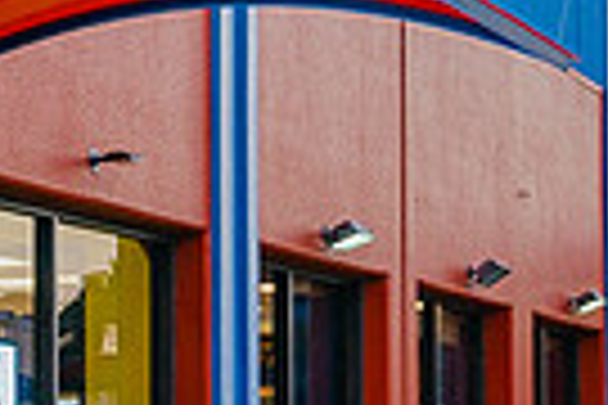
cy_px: 313
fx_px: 2364
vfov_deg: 9.8
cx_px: -68
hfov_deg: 14.3
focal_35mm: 140
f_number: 3.2
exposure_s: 1/160
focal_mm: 32.5
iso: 250
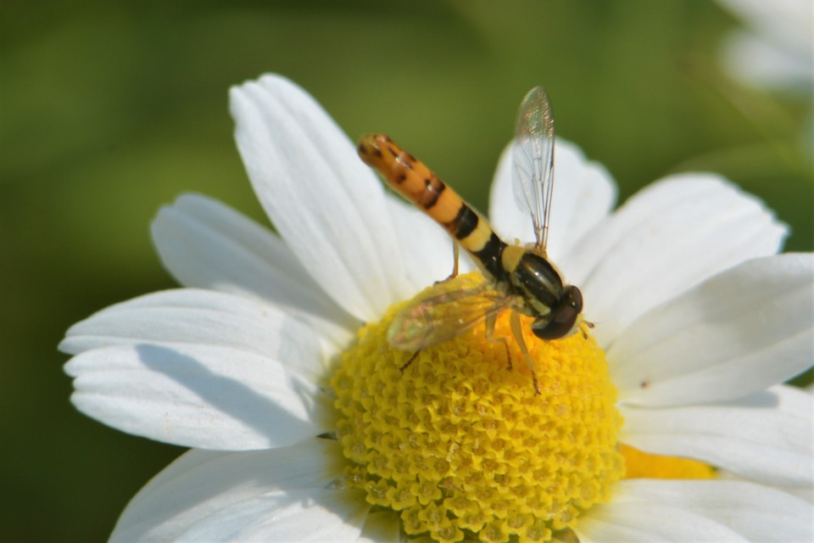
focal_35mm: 300
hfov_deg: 6.9
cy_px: 272
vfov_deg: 4.6
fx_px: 6783
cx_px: 407
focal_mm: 200
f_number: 8
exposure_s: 1/320
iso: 100
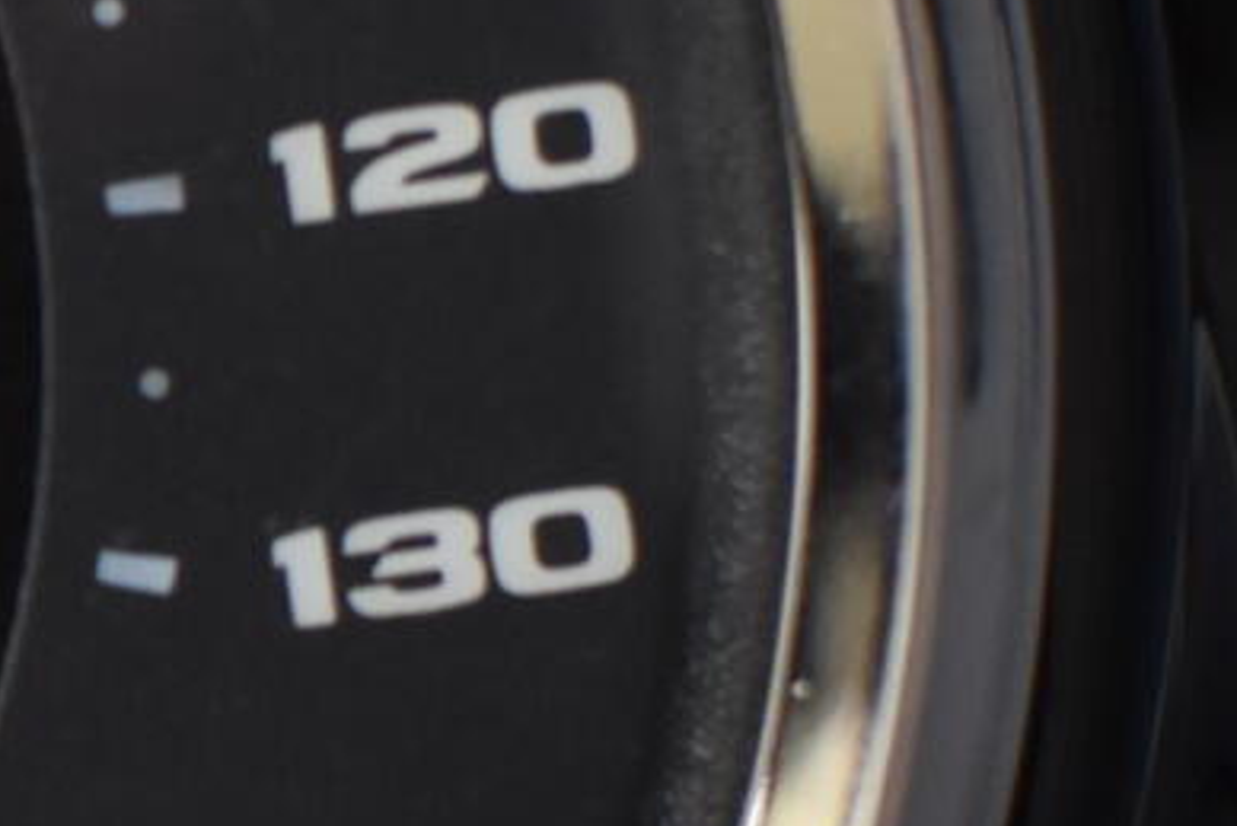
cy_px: 850
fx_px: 9300
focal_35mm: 271
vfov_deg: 5.1
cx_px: -1205
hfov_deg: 7.3
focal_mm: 35
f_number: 4.5
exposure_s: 1/160
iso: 800
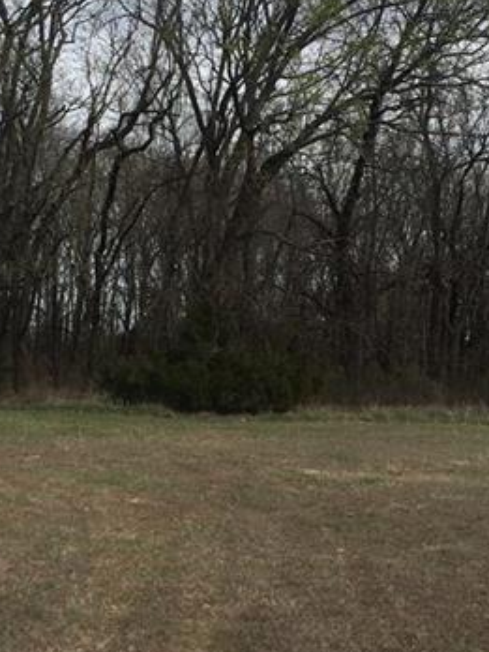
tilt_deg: -2.7
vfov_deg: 30.2
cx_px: 240
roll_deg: -1.1
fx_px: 1205
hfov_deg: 22.9
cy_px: 380
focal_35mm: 64
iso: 32
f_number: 2.2
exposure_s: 1/2083
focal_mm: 4.15
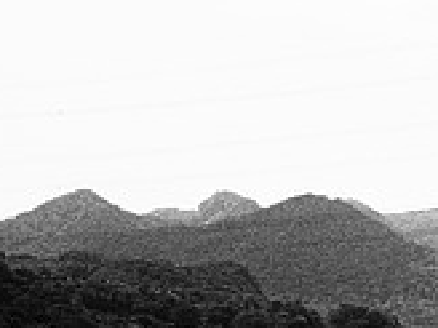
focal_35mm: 128
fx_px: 1620
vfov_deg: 11.2
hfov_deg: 12.5
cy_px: 453
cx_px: 1002
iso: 320
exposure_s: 1/320
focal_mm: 18.3
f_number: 5
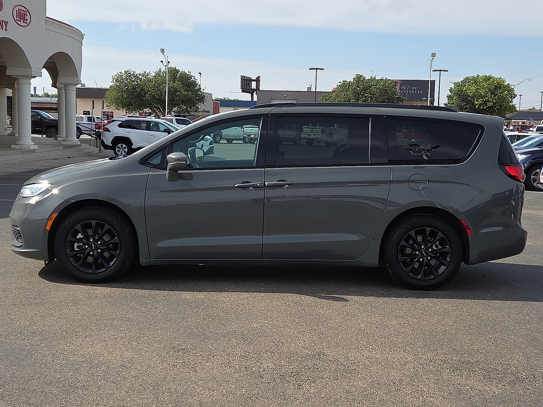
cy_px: 204
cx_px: 272
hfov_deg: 39.7
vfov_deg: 30.3
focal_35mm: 48
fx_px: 753
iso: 77
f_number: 1.8
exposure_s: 1/5000
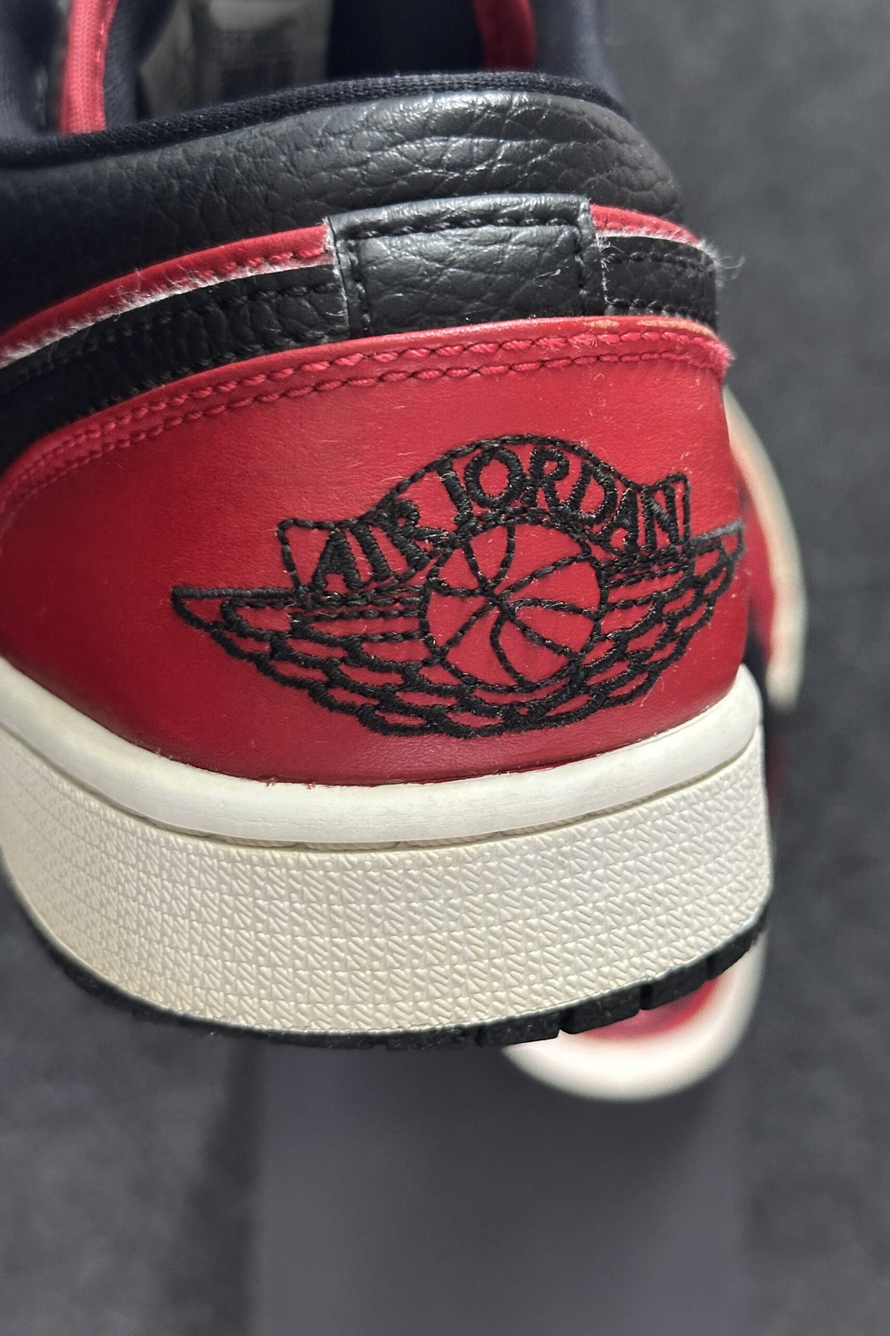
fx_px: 1854
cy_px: 669
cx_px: 497
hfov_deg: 27.0
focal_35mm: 50
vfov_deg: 39.6
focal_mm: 6.86
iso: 400
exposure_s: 1/40
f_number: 1.78
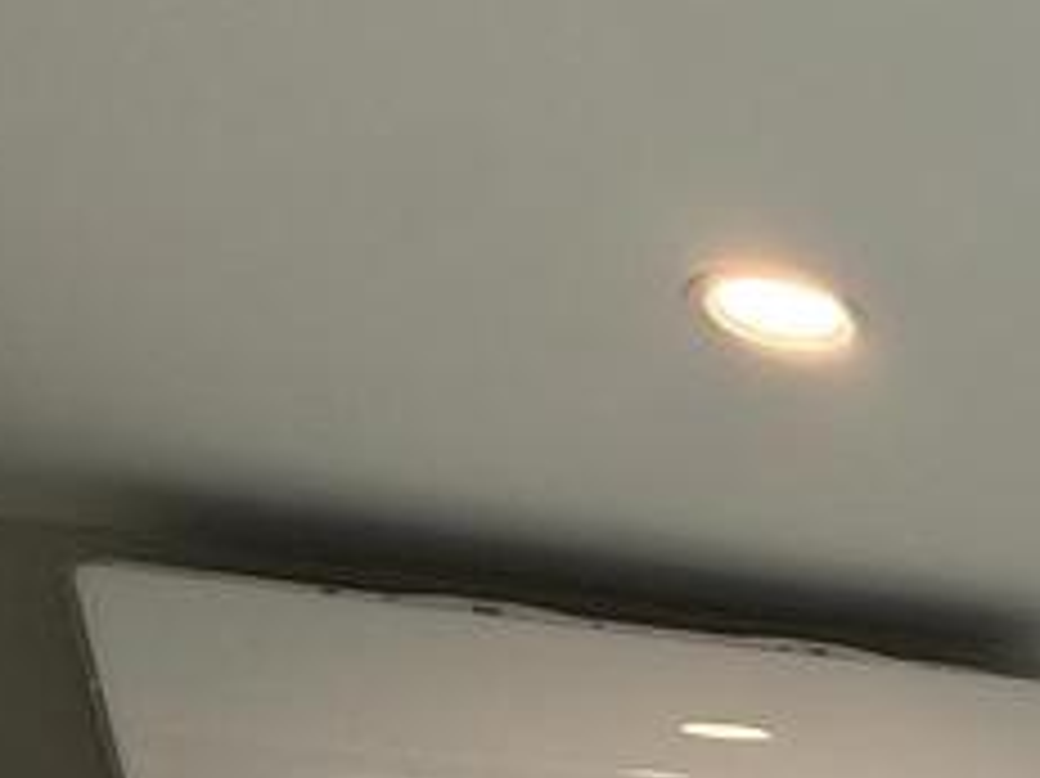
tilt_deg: -9.8
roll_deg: +3.8
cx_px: 2057
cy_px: 1646
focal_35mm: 62
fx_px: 1862
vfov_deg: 16.5
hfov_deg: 19.2
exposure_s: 1/120
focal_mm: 2.22
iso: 64
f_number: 2.2
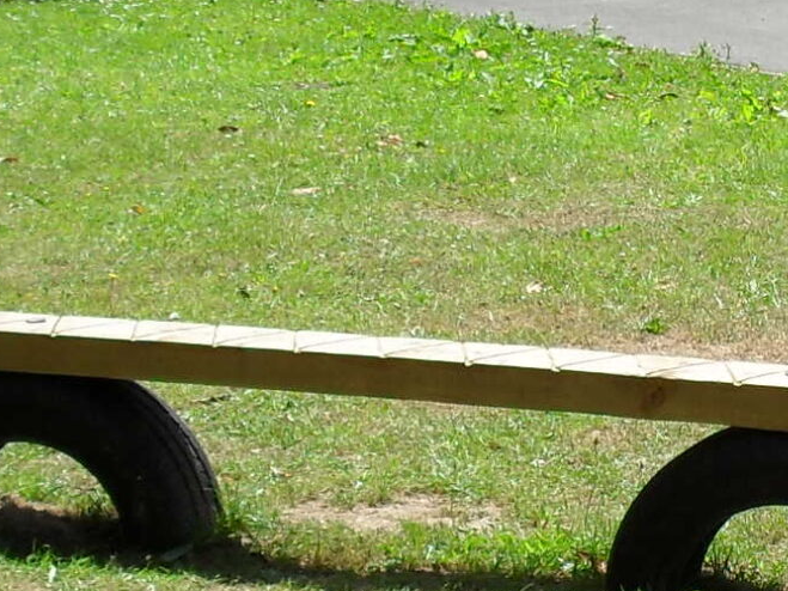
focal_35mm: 136
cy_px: 483
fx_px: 3095
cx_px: 845
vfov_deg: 10.9
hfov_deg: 14.2
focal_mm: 6.3
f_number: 8.4
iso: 100
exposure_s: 1/125
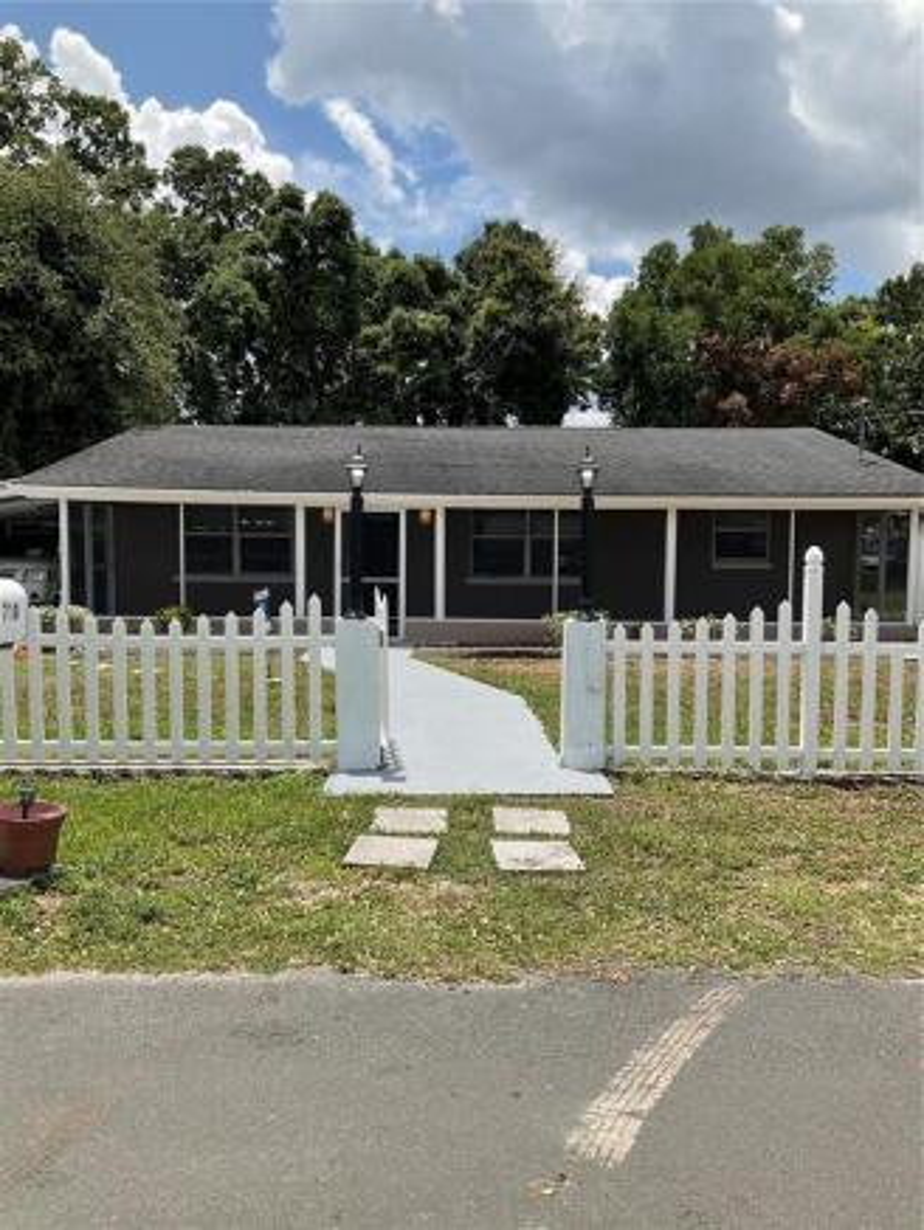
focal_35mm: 29
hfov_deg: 48.2
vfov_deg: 61.6
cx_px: 462
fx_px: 1032
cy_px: 615
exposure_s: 1/2058
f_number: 1.8
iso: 16
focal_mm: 3
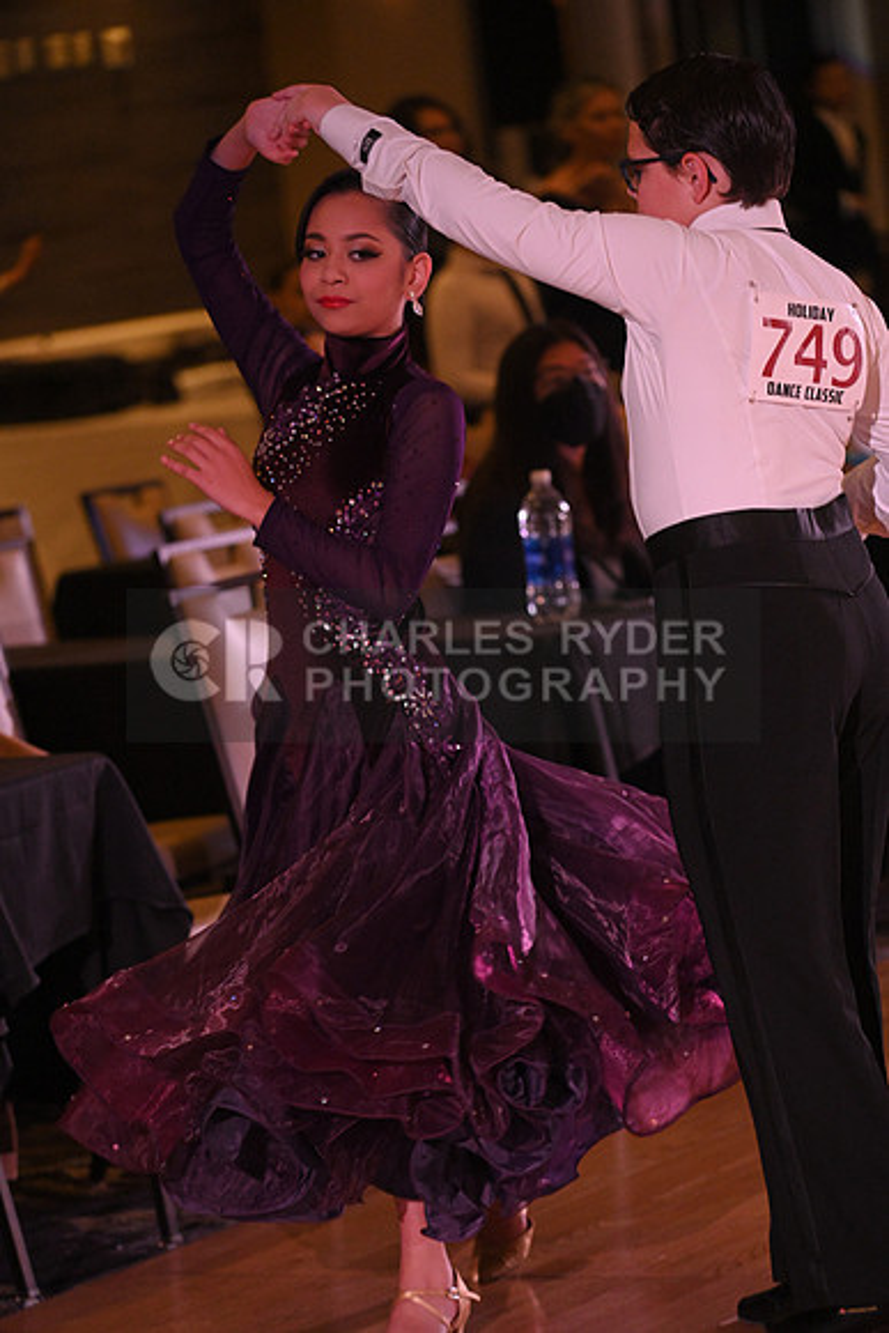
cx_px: 444
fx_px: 5367
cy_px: 666
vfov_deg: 14.2
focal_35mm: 145
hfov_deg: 9.5
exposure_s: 1/400
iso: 5000
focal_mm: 145
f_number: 4
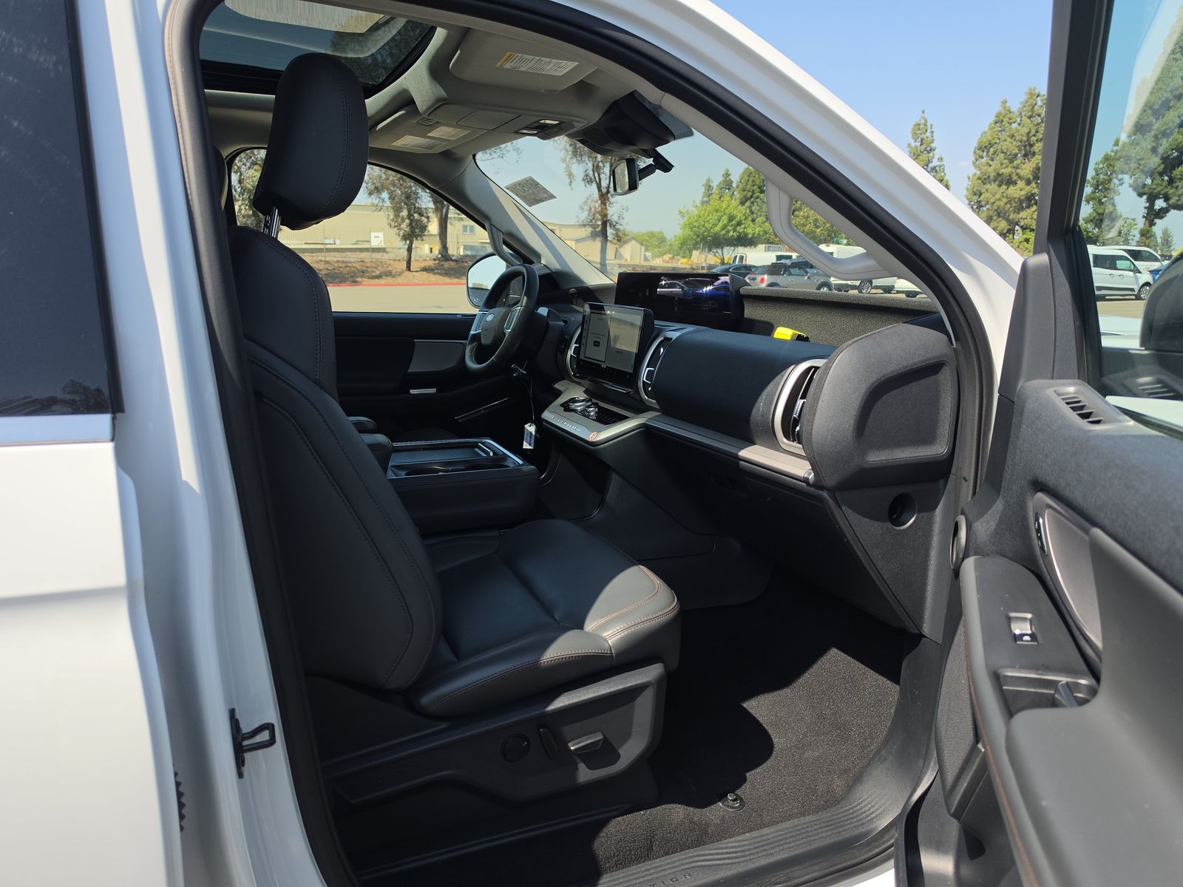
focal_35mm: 23
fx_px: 786
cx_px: 592
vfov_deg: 58.9
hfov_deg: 73.9
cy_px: 444
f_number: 1.4
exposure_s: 1/615
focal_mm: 6.5
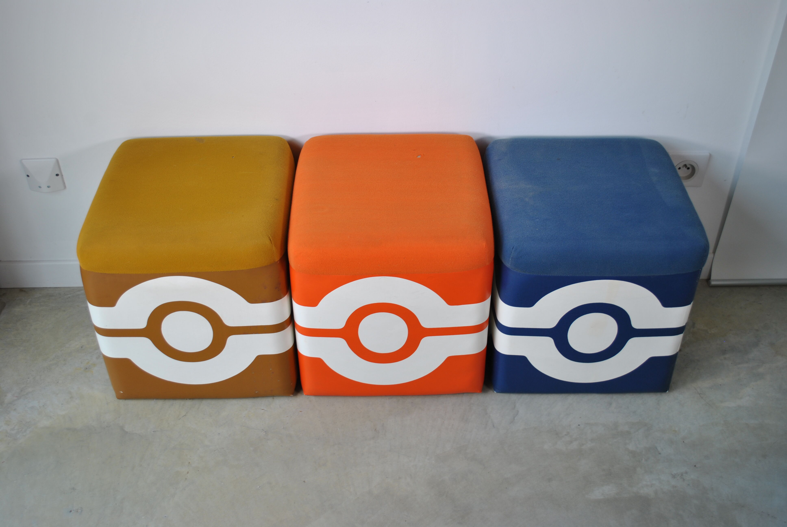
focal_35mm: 39
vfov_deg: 34.3
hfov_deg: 49.5
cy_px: 264
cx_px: 394
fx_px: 854
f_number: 4.5
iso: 100
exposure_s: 1/100
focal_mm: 26
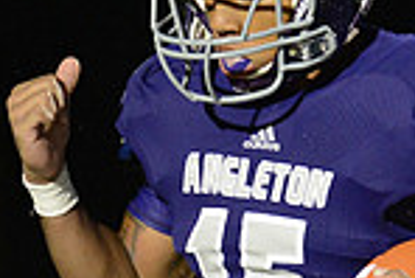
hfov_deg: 1.3
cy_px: 288
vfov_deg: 0.9
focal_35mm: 1567
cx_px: 241
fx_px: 18081
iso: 5000
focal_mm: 400
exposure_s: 1/1000
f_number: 2.8
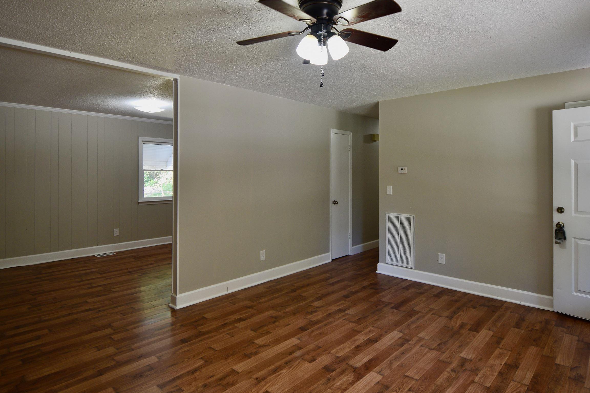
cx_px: 307
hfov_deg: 83.9
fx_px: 328
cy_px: 174
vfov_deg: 61.8
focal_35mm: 20
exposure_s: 1/30
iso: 100
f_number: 3.5
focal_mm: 10
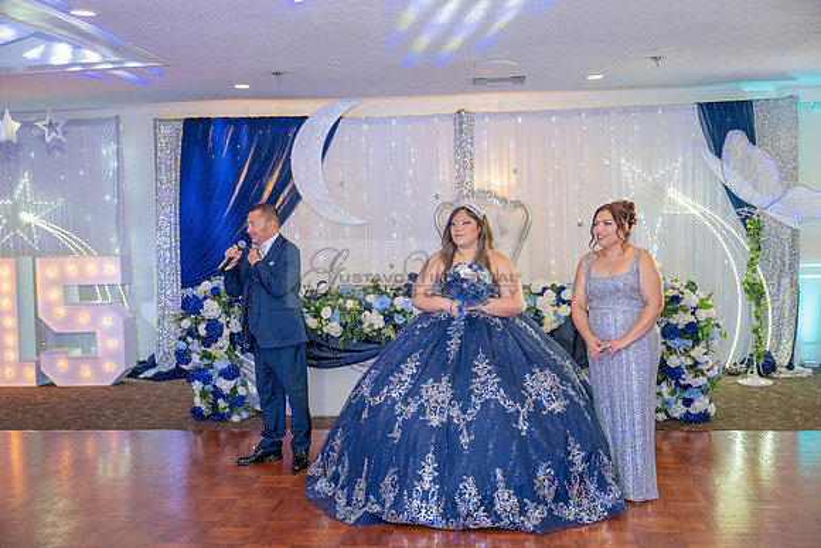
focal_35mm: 40
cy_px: 274
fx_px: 912
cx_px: 410
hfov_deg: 48.4
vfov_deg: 33.4
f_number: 2.8
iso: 1000
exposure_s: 1/200
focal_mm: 40
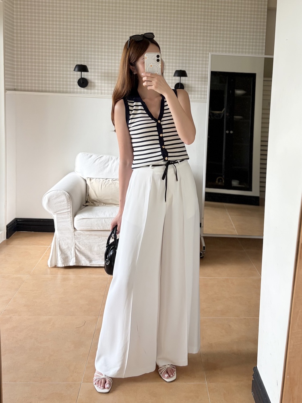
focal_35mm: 26
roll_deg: -2.8
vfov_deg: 67.3
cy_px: 202
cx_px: 151
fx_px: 302
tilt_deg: -15.6
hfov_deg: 53.1
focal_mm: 5.96
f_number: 1.6
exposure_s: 1/121
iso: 100
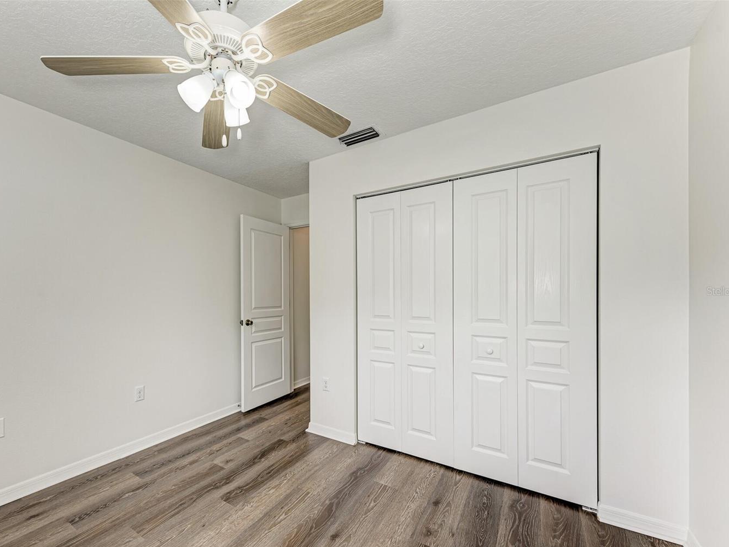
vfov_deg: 81.7
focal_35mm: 15
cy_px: 291
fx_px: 316
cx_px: 318
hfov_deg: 97.6
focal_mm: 13
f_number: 7.1
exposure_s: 1/15
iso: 100
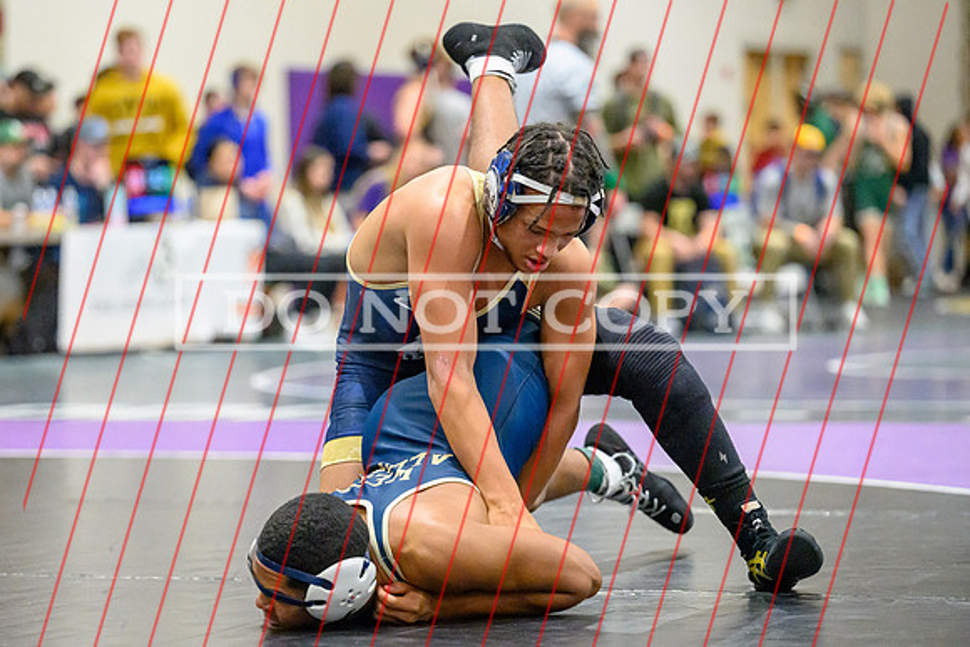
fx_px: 3972
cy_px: 370
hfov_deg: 13.9
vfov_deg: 9.3
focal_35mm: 147
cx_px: 401
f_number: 2.8
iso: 16000
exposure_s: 1/800
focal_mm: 125
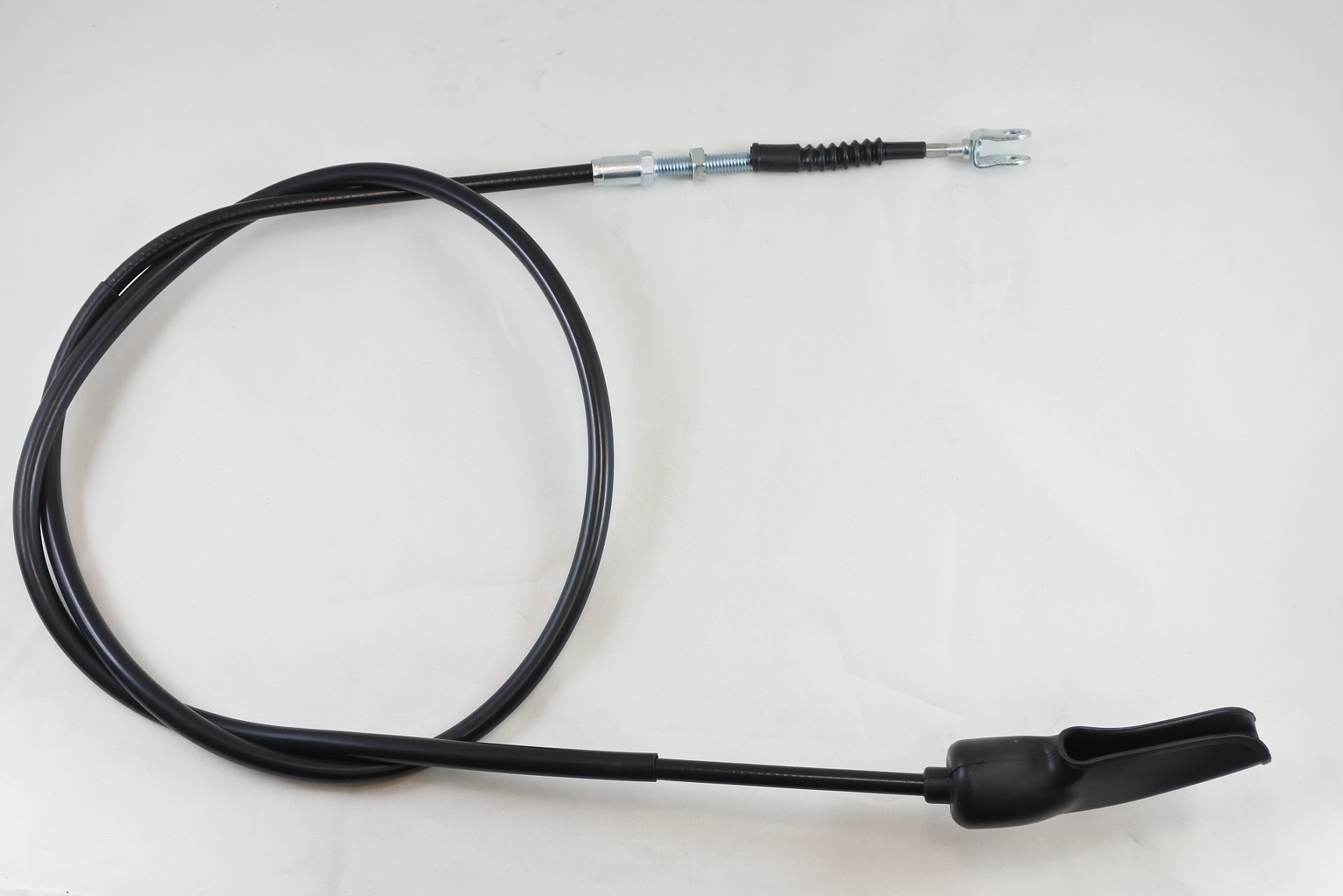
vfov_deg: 38.9
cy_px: 448
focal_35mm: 34
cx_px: 672
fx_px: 1269
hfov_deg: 55.8
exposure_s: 1/125
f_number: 4
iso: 400
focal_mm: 12.8
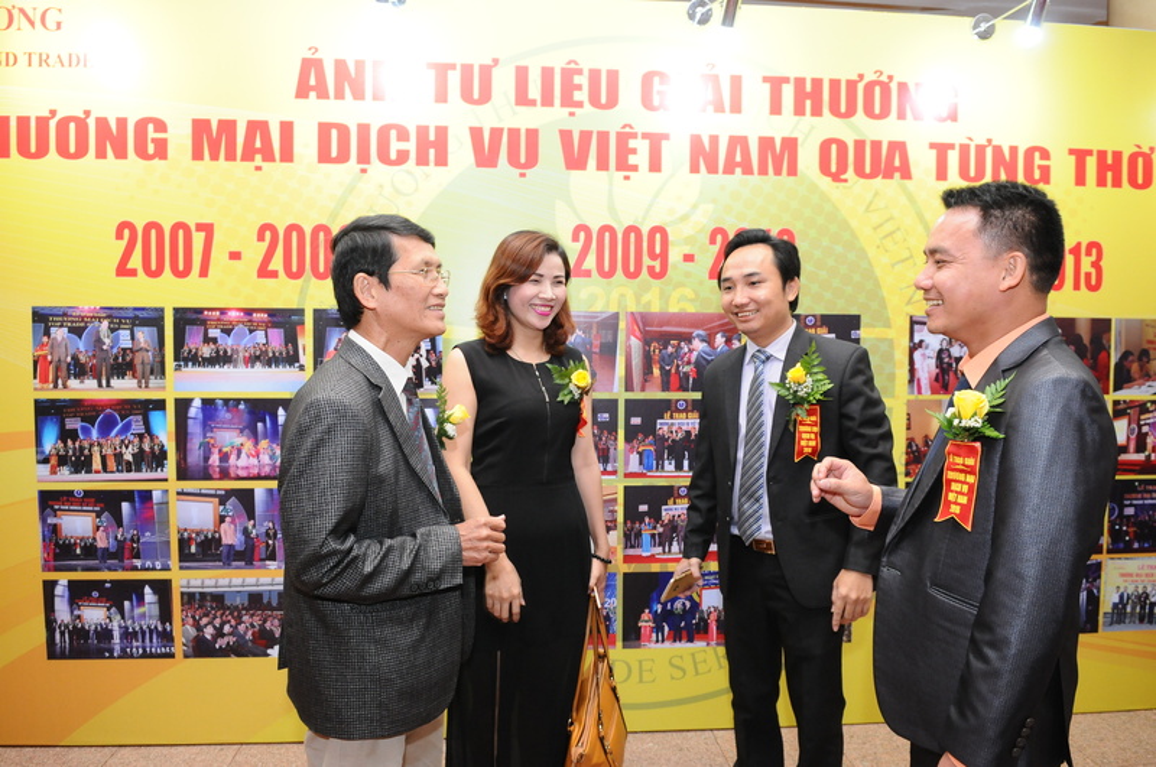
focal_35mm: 26
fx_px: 818
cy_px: 384
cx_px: 578
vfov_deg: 50.3
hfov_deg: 70.5
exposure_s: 1/60
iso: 1250
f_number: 4
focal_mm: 17
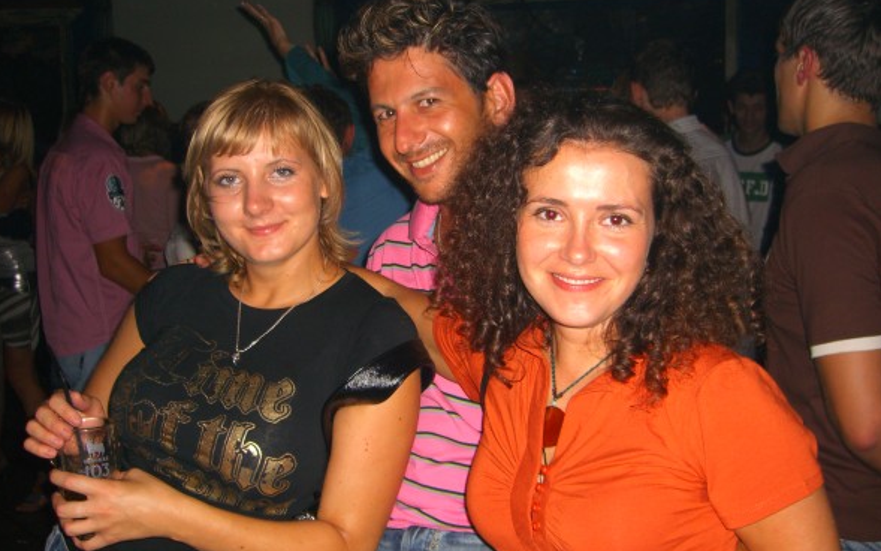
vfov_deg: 31.2
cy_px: 293
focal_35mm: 41
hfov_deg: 48.2
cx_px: 438
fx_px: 984
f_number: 2.8
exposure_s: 1/60
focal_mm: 7.9
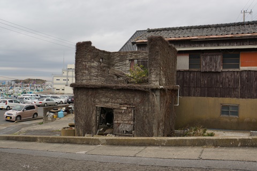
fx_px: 208
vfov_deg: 44.7
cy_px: 86
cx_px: 128
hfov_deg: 63.5
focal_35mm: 29
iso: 100
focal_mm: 19.4
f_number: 6.3
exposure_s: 1/100
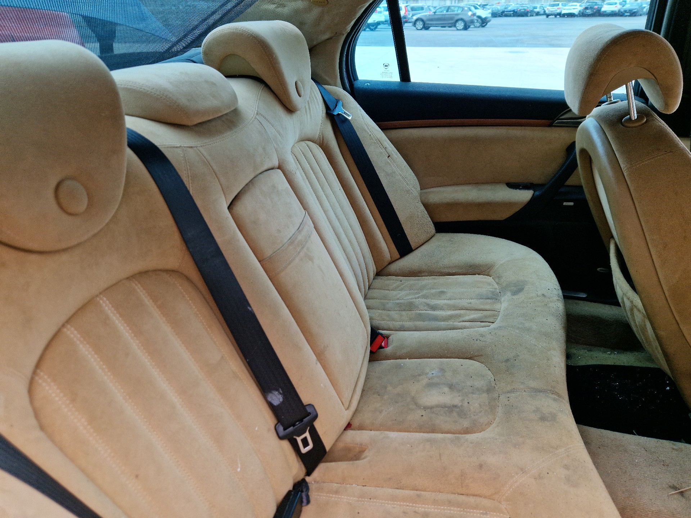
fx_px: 459
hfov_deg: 73.9
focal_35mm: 23
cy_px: 259
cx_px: 346
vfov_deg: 58.9
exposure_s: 1/133
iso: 50
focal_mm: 5.4
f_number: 1.8
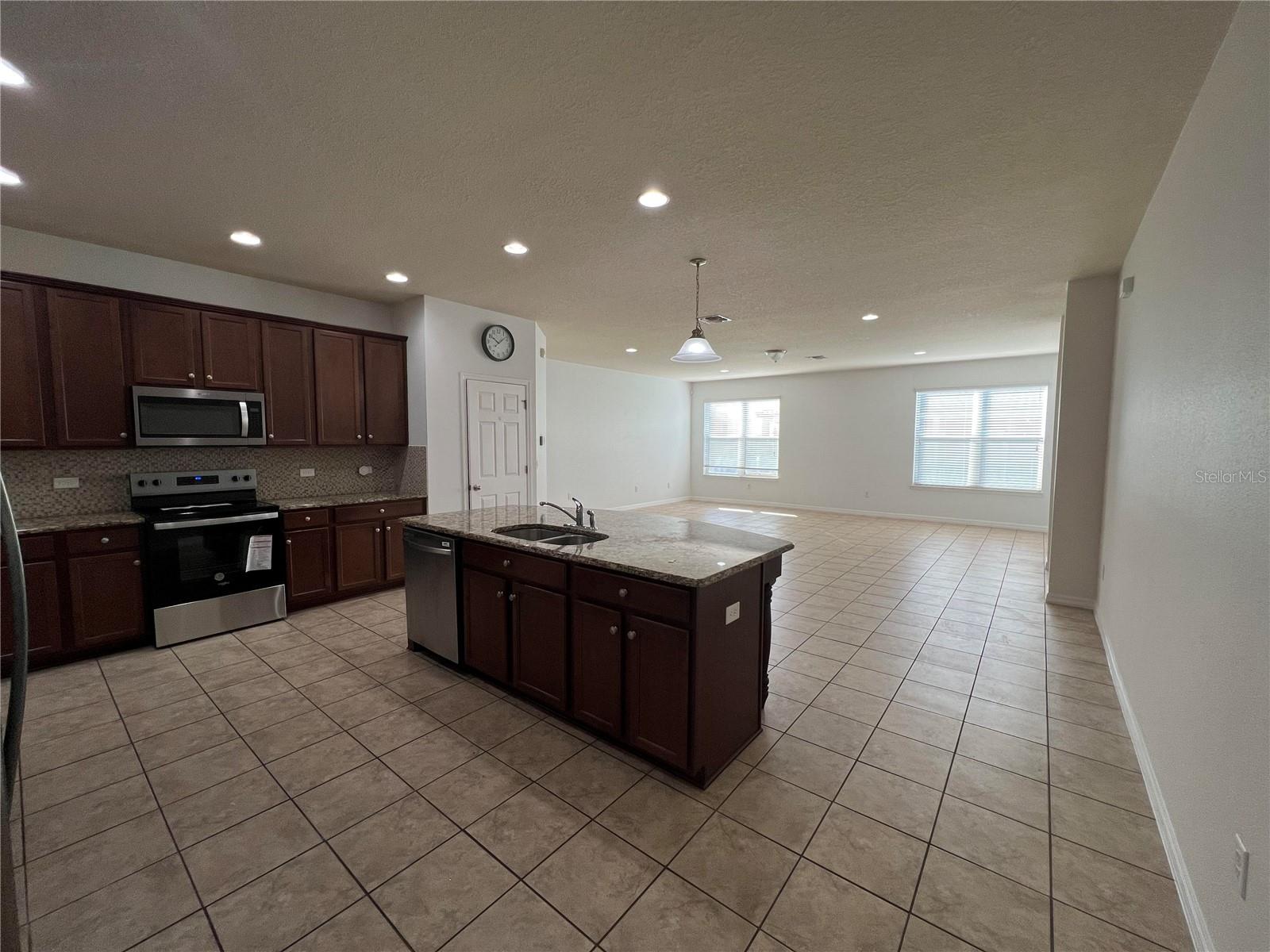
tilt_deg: -4.5
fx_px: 477
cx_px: 635
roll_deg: +0.0
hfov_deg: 106.2
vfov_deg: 89.9
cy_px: 476
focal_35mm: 13
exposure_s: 1/120
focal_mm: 1.57
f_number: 1.8
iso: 80
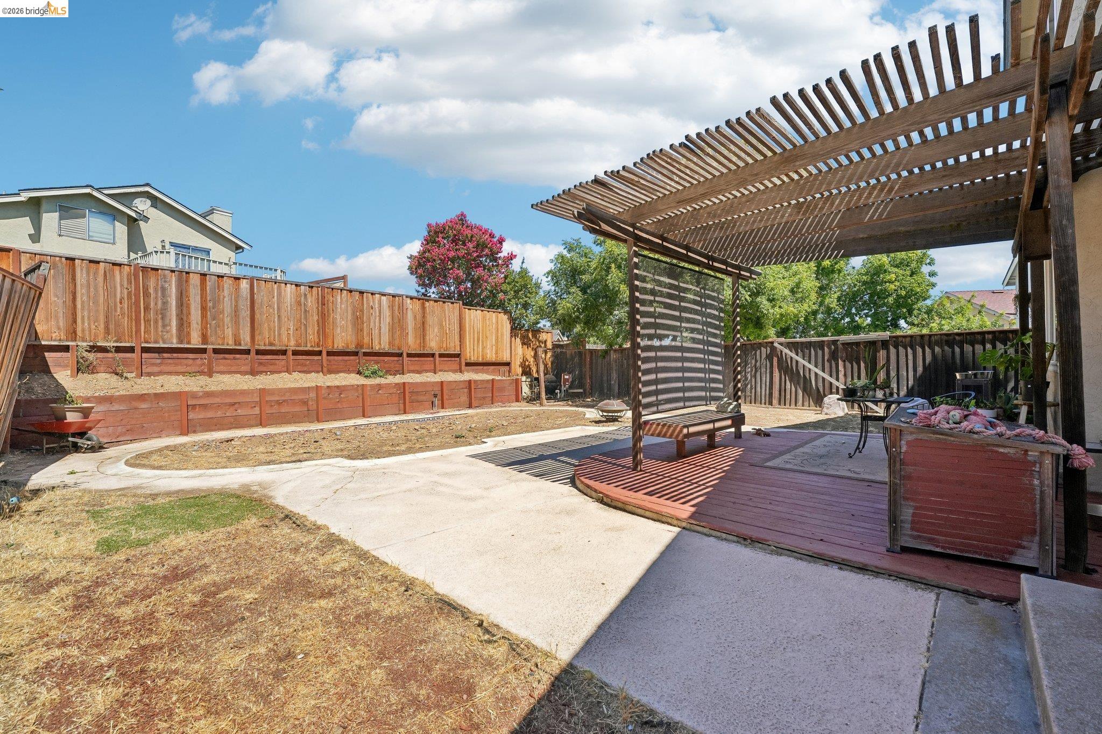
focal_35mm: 14
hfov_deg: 104.3
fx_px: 428
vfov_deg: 81.2
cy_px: 367
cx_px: 551
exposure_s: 1/1000
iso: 500
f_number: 8
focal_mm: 14
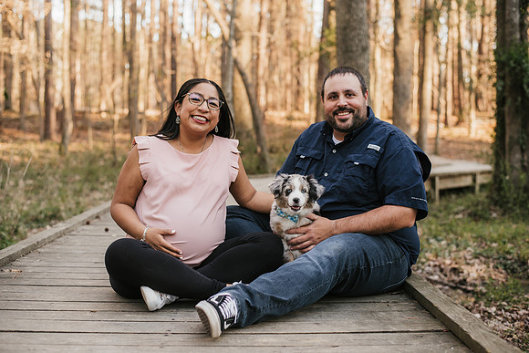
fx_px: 735
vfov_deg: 27.0
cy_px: 176
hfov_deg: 39.6
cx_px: 264
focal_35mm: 50
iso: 400
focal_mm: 50
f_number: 2.8
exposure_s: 1/250
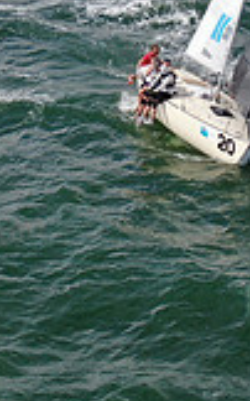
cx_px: 191
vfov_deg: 11.5
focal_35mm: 182
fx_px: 1988
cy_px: 83
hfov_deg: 7.2
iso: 100
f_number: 3.8
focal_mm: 8.6
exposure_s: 1/640
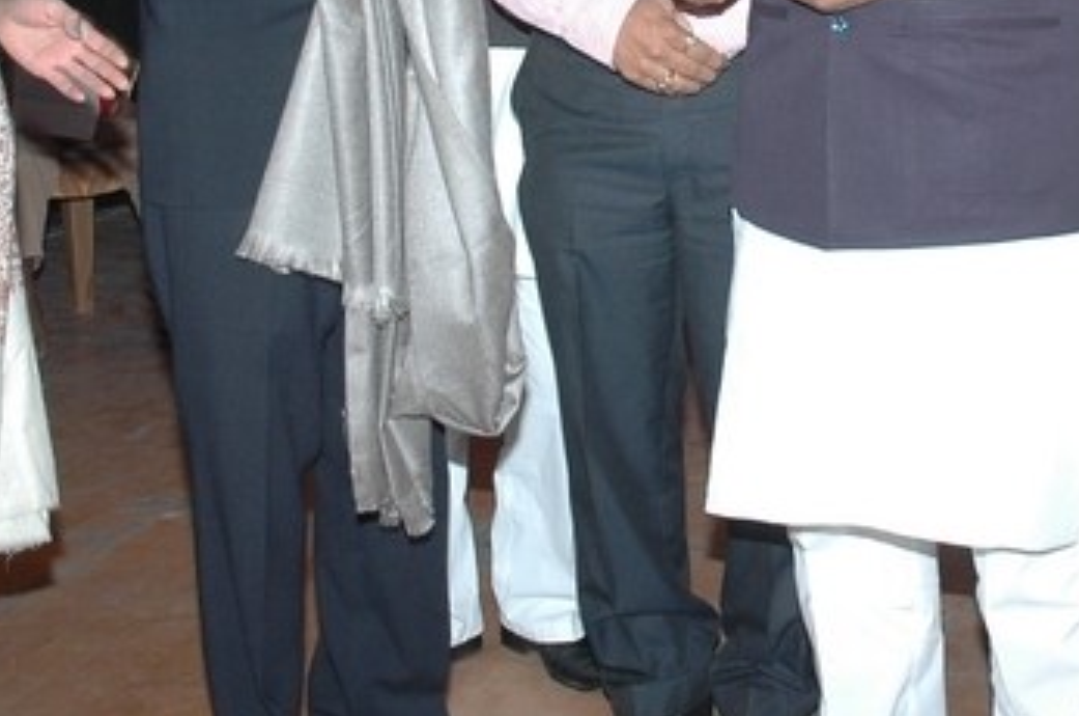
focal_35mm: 83
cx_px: 762
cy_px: -95
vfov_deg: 15.9
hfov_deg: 24.3
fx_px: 2483
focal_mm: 24
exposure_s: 1/125
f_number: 8
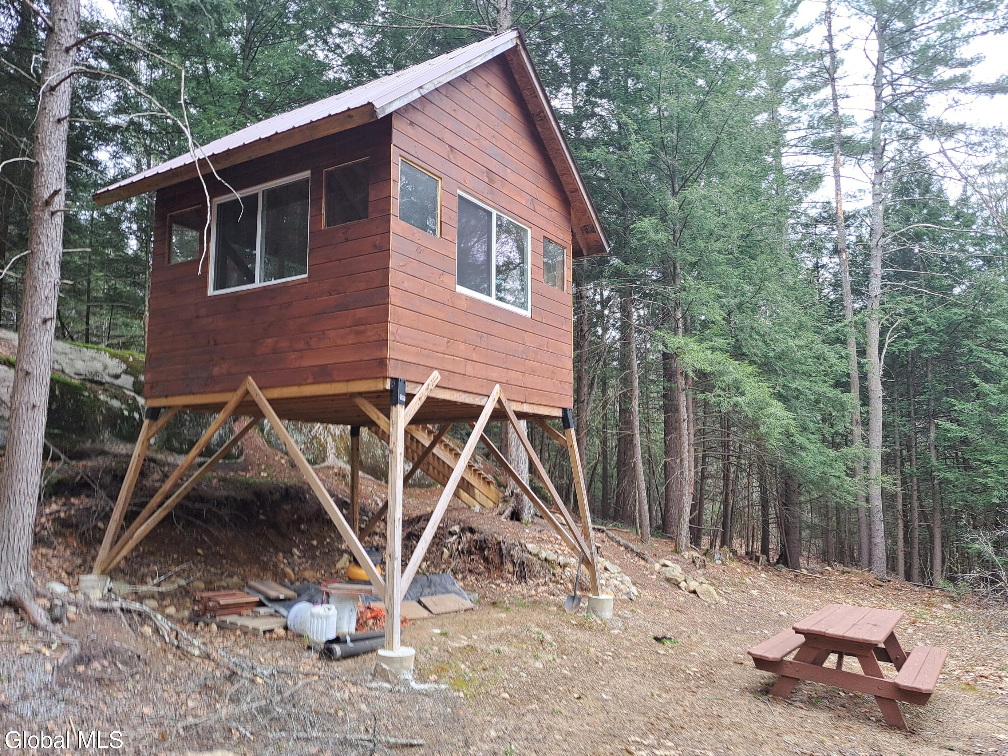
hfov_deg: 67.2
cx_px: 474
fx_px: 757
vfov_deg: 53.1
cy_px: 368
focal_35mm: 26
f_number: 1.8
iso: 50
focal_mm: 5.23
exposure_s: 1/140
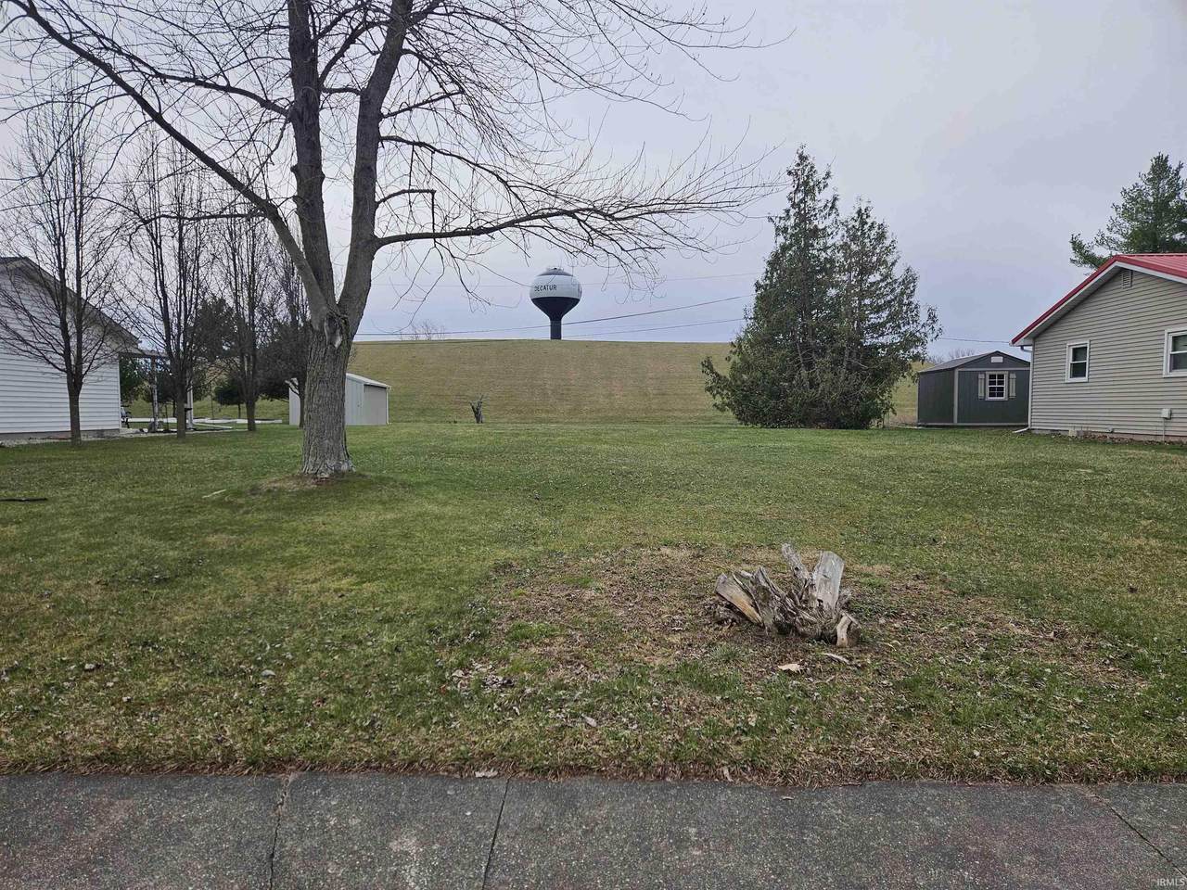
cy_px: 445
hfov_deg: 73.9
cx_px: 594
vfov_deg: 58.9
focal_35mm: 23
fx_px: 789
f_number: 1.8
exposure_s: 1/2327
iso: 25
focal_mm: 5.4
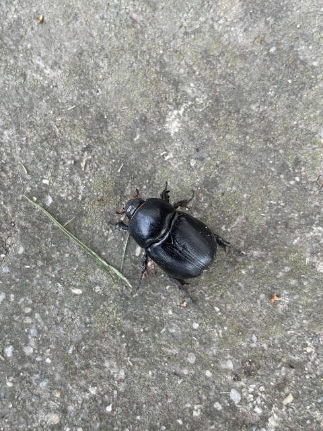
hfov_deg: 53.1
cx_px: 162
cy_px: 216
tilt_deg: -83.7
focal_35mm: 26
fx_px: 323
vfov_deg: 67.3
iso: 32
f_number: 1.6
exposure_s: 1/233
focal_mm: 4.2
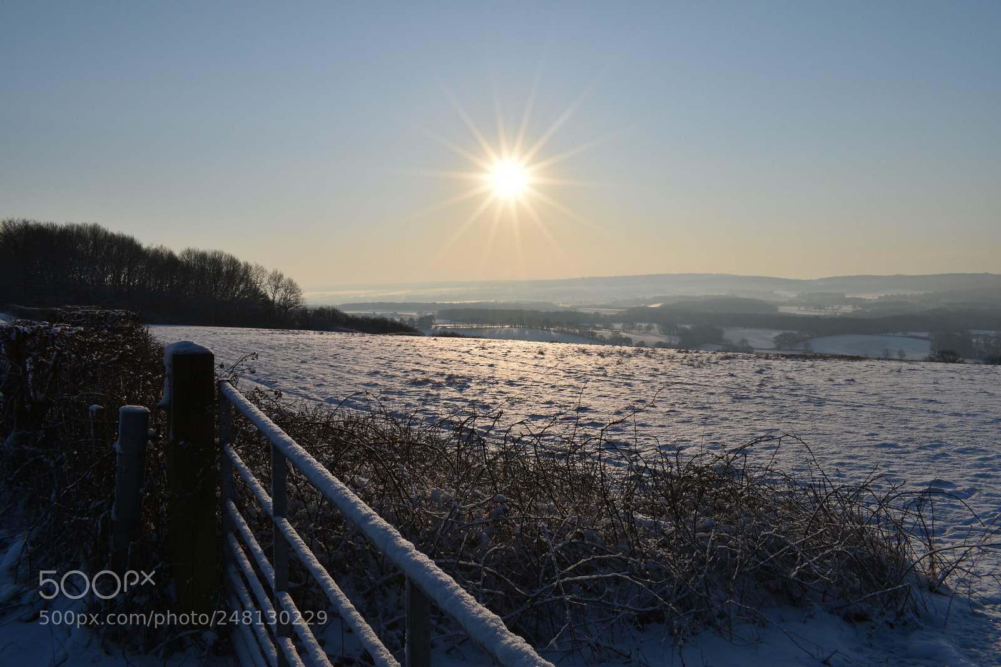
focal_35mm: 27
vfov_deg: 47.9
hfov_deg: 67.4
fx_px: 751
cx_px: 500
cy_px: 334
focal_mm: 18
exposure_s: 1/200
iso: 100
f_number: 22
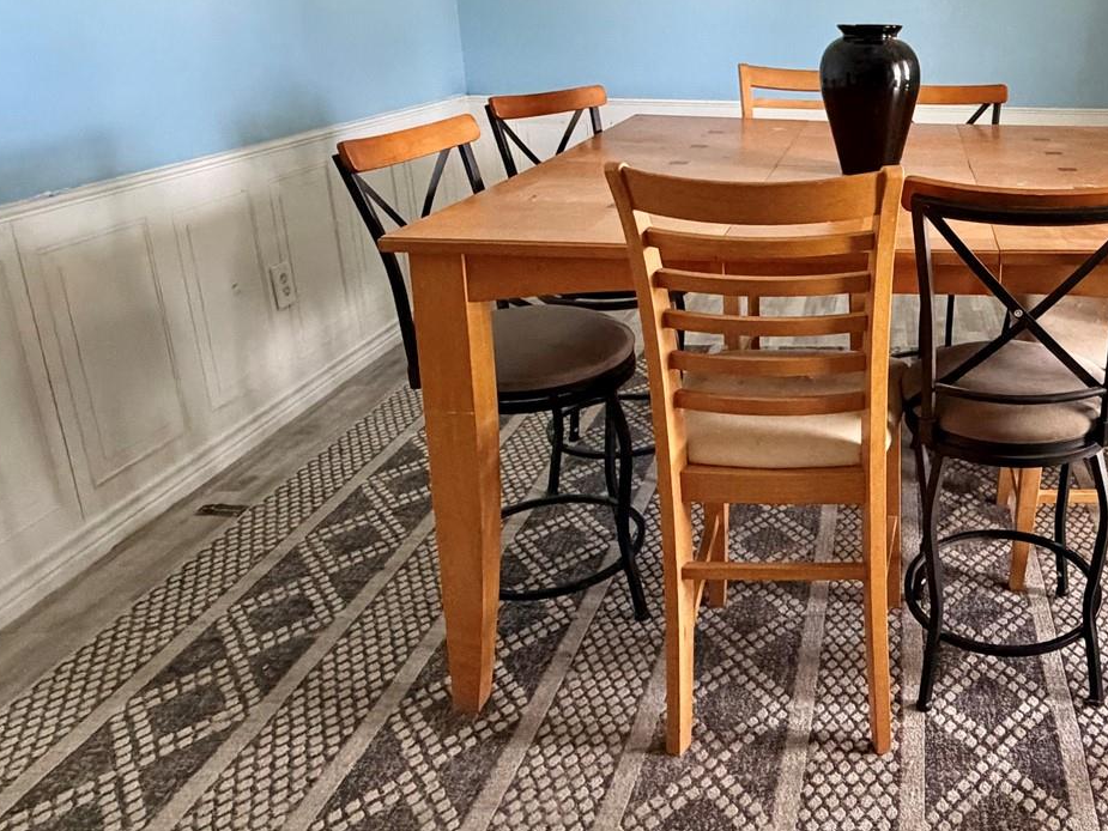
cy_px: 283
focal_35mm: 31
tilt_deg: -16.5
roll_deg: -1.3
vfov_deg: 44.8
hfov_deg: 53.0
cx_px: 940
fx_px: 992
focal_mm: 2.22
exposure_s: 1/60
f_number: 2.2
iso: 640
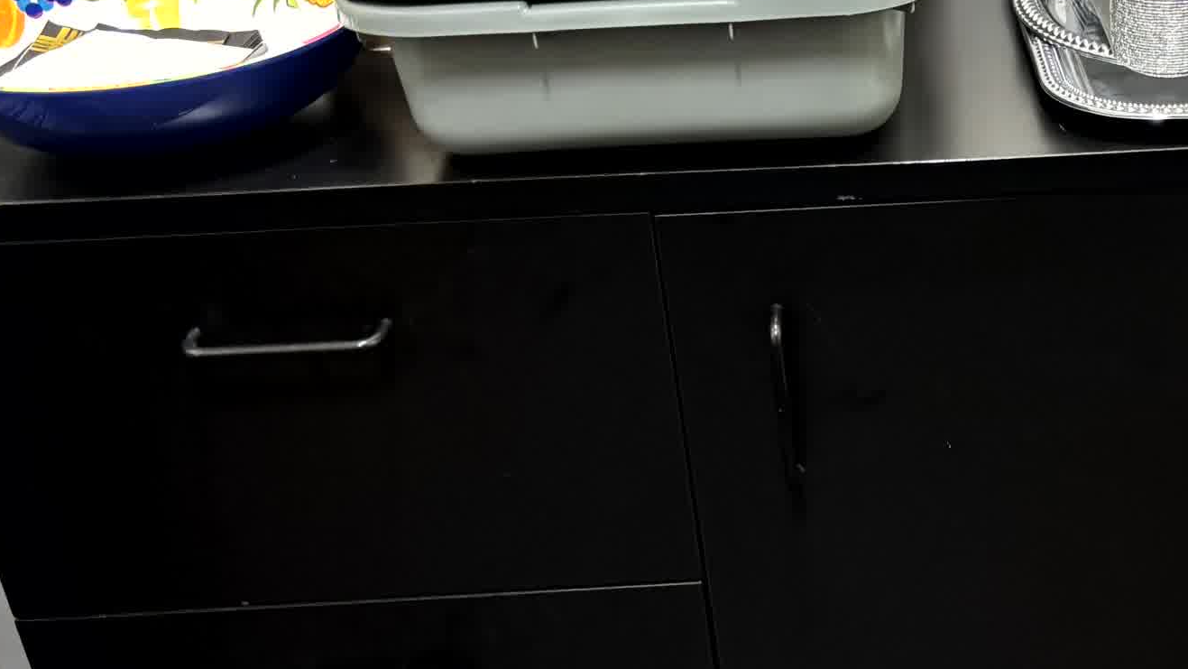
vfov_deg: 19.7
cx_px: 981
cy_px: 455
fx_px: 1922
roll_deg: +2.7
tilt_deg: -29.8
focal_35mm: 61
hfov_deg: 33.2
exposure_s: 1/60
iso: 320
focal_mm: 5.96
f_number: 1.6
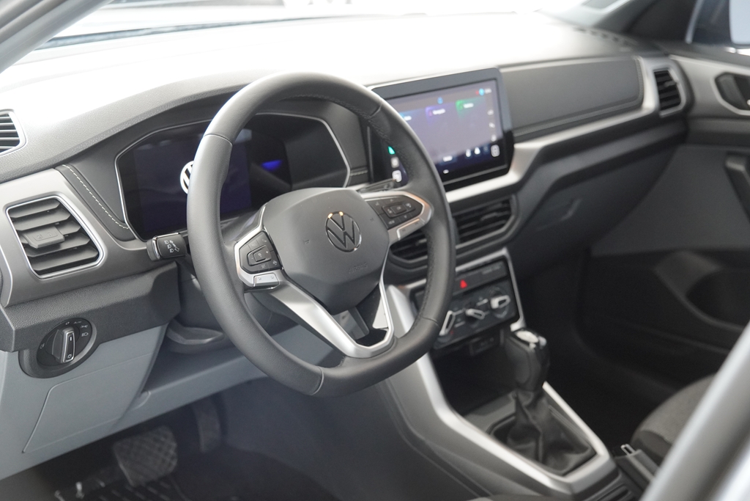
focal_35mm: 50
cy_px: 250
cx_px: 375
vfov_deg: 27.3
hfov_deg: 40.0
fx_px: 1031
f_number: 2.8
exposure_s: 1/160
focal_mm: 33
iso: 1600
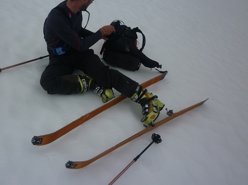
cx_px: 103
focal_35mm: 37
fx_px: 265
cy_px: 83
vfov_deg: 38.6
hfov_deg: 49.9
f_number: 5.6
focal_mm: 5.2
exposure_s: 1/800
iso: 80
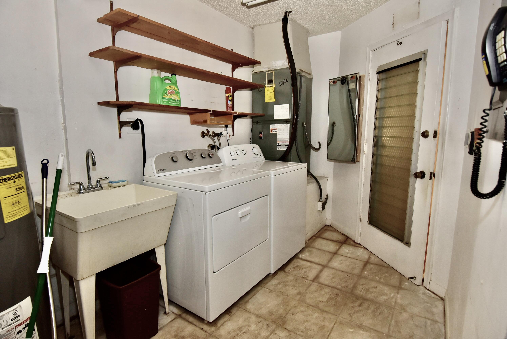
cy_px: 170
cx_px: 254
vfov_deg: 67.5
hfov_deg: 90.0
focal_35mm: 18
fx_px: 254
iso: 720
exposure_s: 1/60
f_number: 5.6
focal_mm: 12
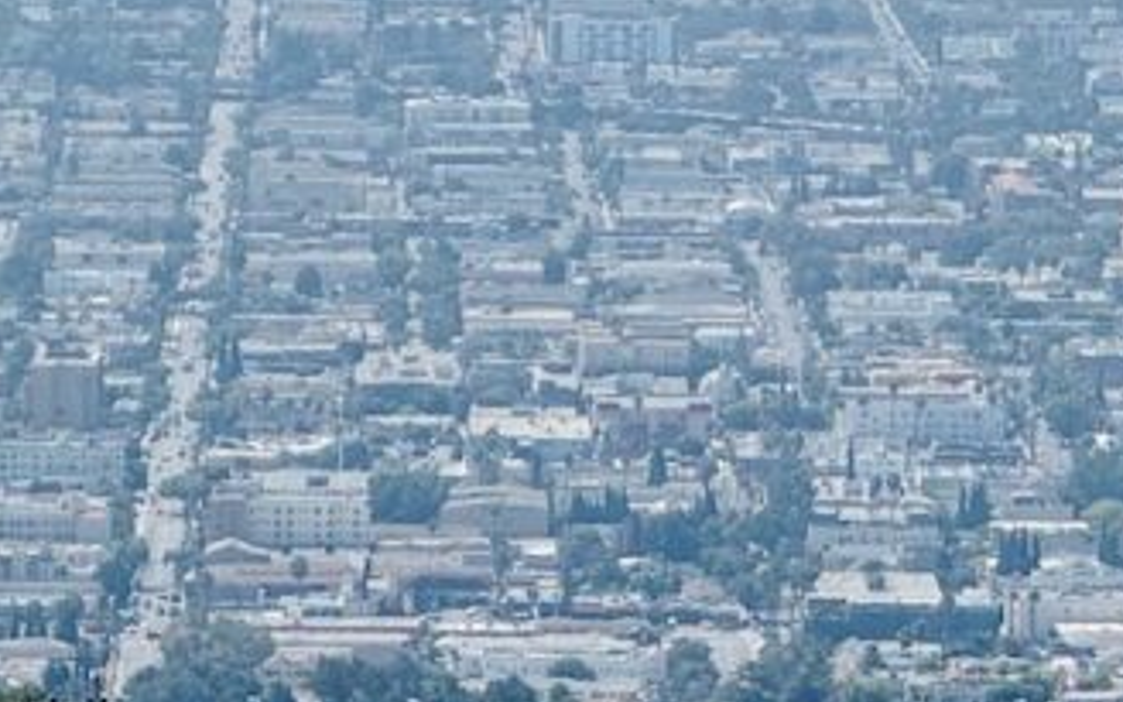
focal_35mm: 397
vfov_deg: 3.3
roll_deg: -0.5
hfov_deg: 5.3
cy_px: 21
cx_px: 325
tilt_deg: -4.6
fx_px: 12150
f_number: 2.8
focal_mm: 15.66
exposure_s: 1/1248
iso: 50
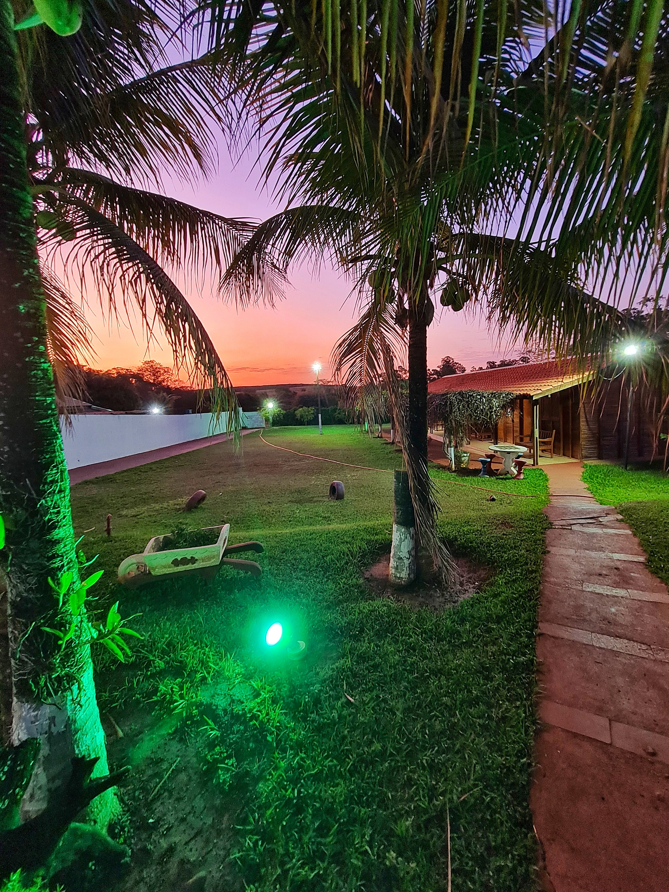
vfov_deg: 102.0
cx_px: 352
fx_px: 361
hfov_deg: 85.6
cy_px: 423
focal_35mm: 14
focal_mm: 1.74
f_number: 2.2
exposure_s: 1/6
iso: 50
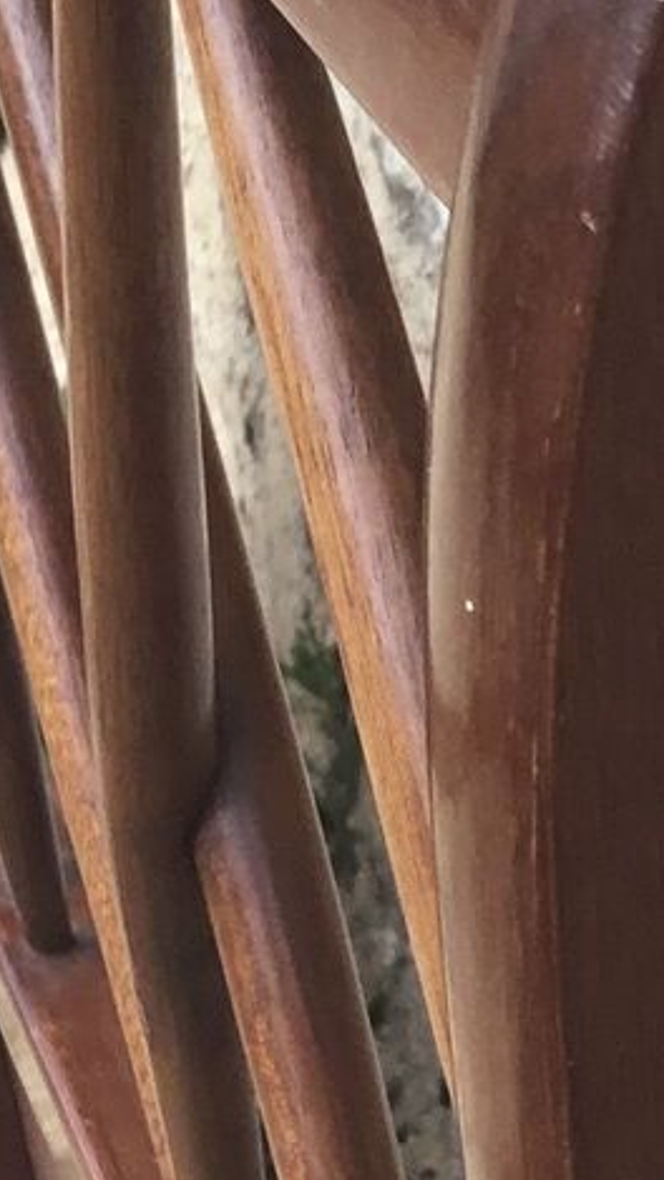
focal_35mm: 144
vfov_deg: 14.6
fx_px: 4505
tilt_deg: -33.9
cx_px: 1034
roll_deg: +4.4
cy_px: 1263
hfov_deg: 8.2
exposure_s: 1/334
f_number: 2.4
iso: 25
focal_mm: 3.3
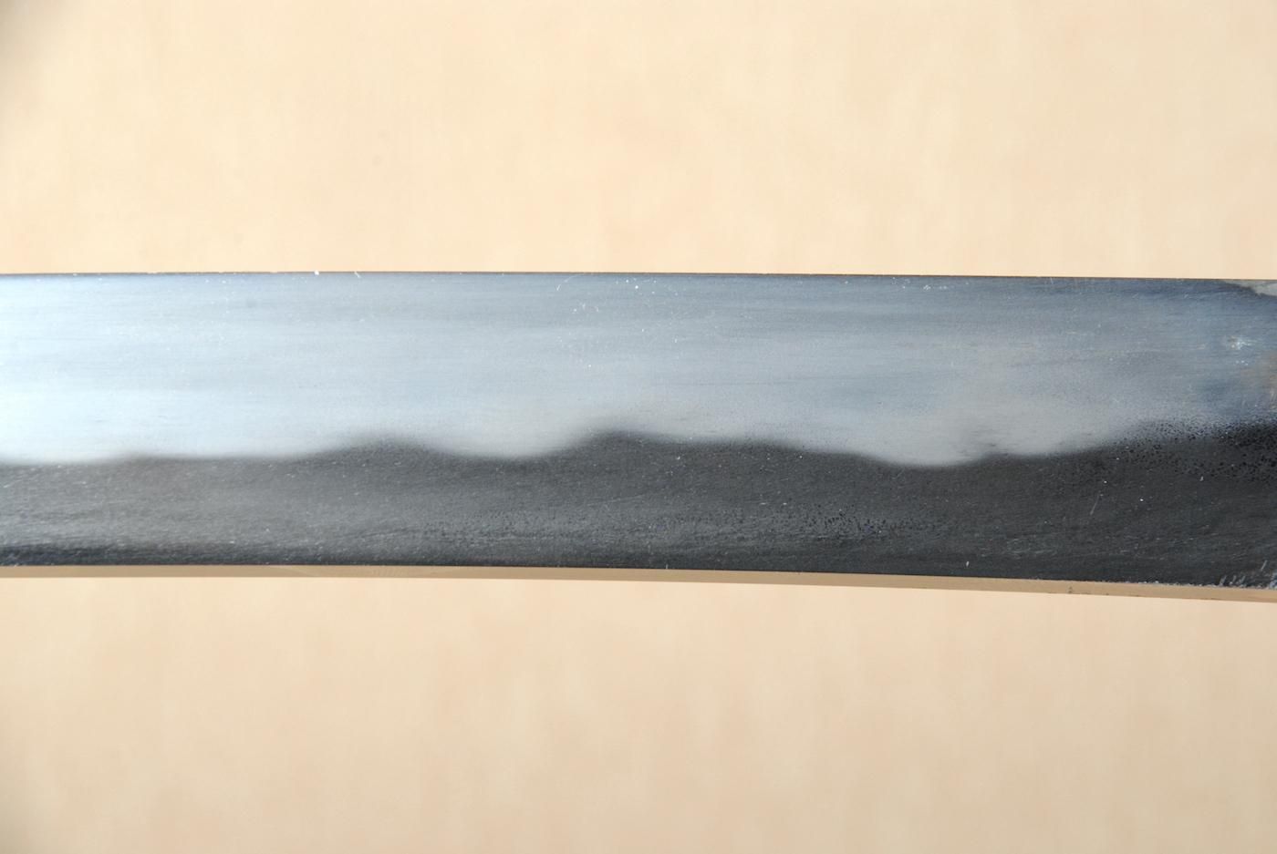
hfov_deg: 10.1
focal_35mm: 202
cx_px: 638
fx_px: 7191
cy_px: 427
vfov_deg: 6.8
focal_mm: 135
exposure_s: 1/2
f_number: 11
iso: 400
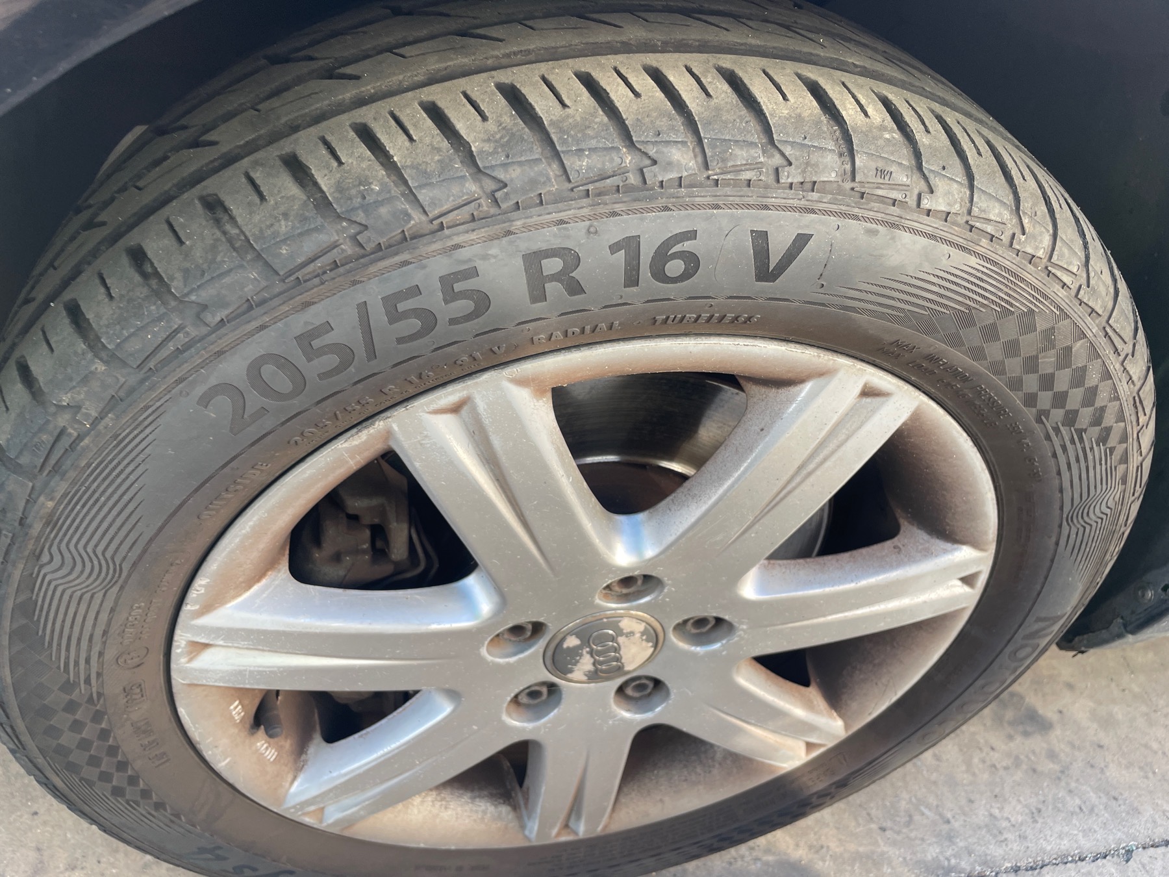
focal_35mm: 26
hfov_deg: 67.3
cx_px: 584
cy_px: 438
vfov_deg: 53.1
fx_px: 878
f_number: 1.6
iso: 32
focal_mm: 4.2
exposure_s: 1/121
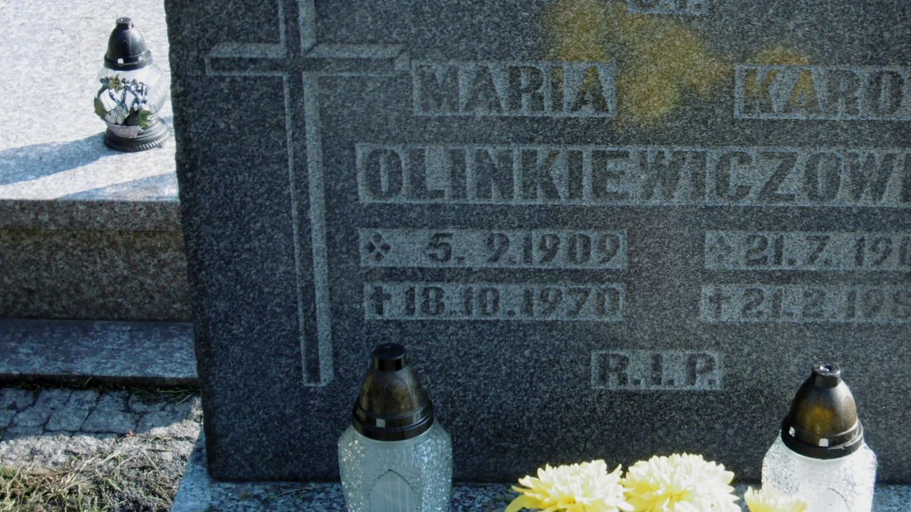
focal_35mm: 79
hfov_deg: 26.6
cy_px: 133
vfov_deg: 15.2
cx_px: 637
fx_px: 1908
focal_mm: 9.2
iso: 100
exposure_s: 1/250
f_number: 4
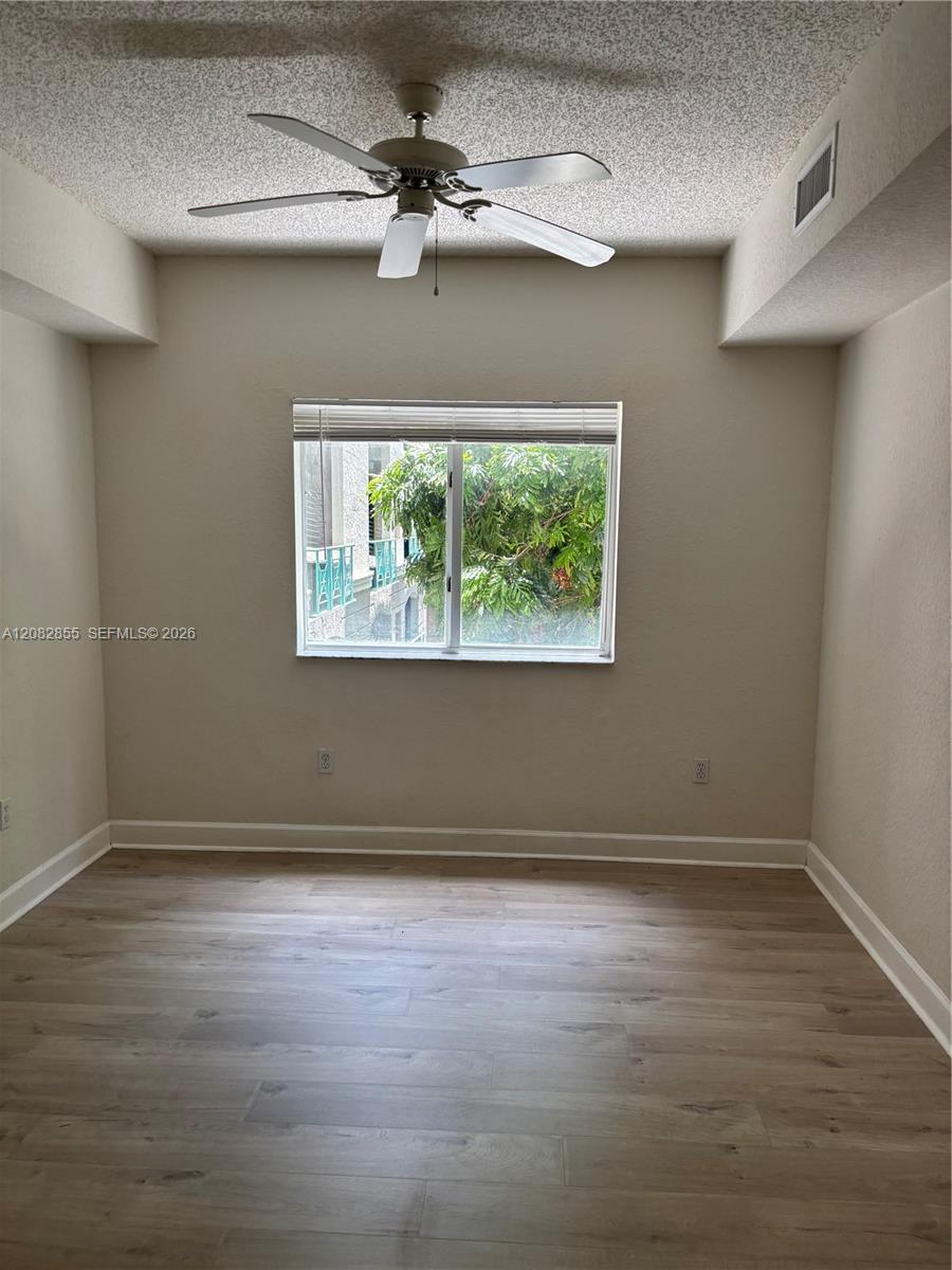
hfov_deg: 53.1
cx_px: 476
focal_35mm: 26
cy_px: 635
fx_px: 953
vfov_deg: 67.3
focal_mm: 5.96
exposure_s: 1/121
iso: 64
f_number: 1.6
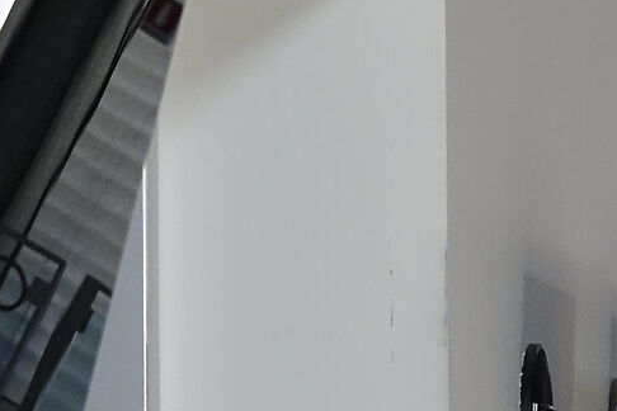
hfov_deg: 6.6
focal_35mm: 311
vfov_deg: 4.4
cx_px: 173
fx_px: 5330
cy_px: 707
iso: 800
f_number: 3.5
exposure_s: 1/30
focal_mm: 23.09
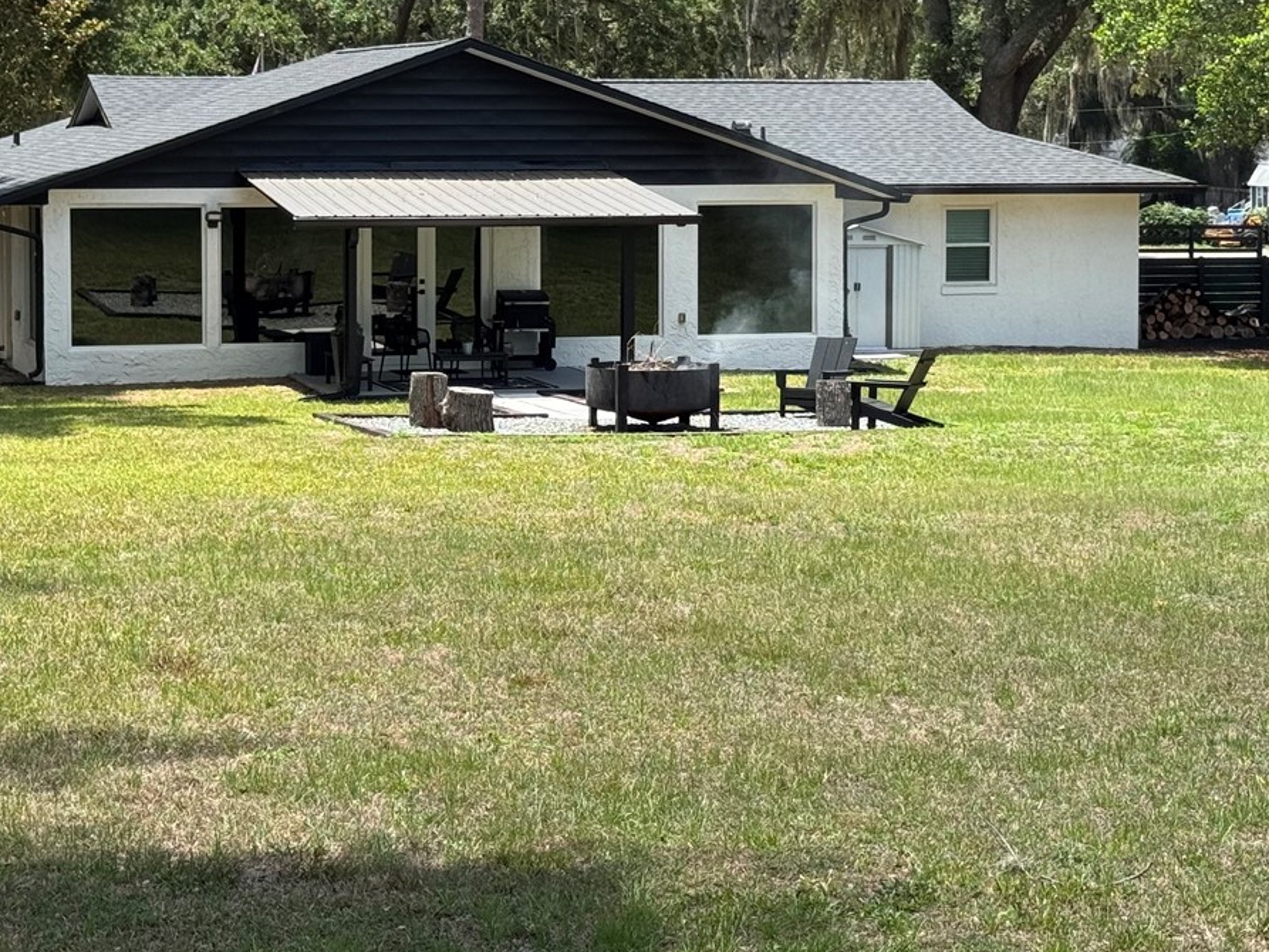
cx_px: 671
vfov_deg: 17.1
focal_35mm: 86
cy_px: 301
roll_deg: -0.6
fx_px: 3153
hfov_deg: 22.8
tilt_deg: -3.9
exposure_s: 1/1818
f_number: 1.78
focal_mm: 6.76
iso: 64
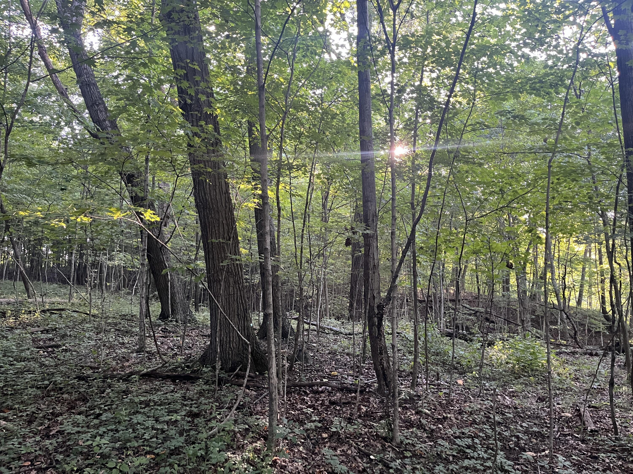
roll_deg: +2.7
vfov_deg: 53.1
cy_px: 237
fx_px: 475
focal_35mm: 26
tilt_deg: +5.0
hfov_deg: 67.3
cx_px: 316
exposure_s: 1/60
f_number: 1.6
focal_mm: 5.1
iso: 250
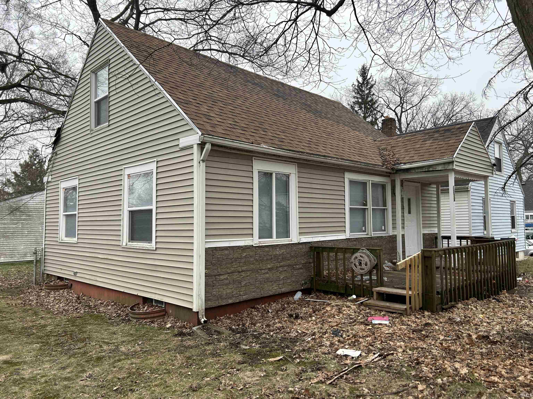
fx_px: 400
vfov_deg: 53.1
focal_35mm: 26
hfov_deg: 67.3
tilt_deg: +3.6
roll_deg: +0.9
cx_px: 266
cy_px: 200
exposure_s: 1/949
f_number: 1.5
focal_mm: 5.7
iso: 50
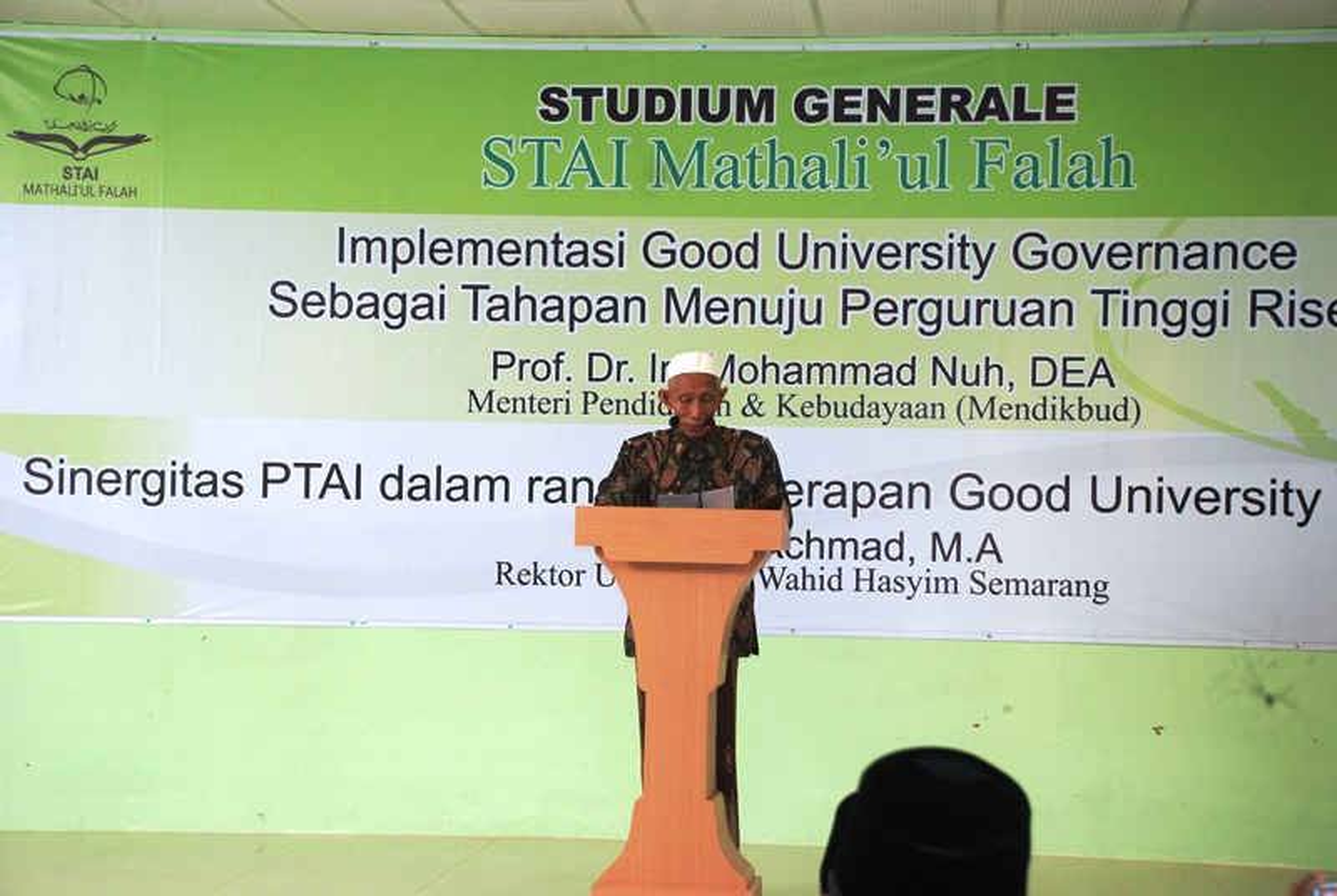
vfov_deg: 15.8
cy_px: 448
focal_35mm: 87
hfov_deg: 23.3
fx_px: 3236
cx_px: 668
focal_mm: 58
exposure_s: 1/80
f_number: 5.6
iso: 640
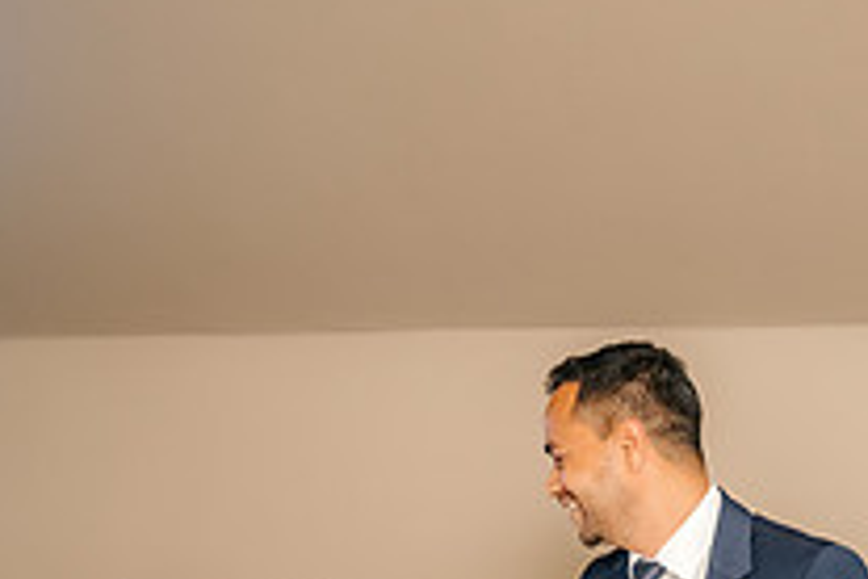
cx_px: 507
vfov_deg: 13.6
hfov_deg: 20.8
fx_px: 2363
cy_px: 686
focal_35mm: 98
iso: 1000
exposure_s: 1/200
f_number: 1.4
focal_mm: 35
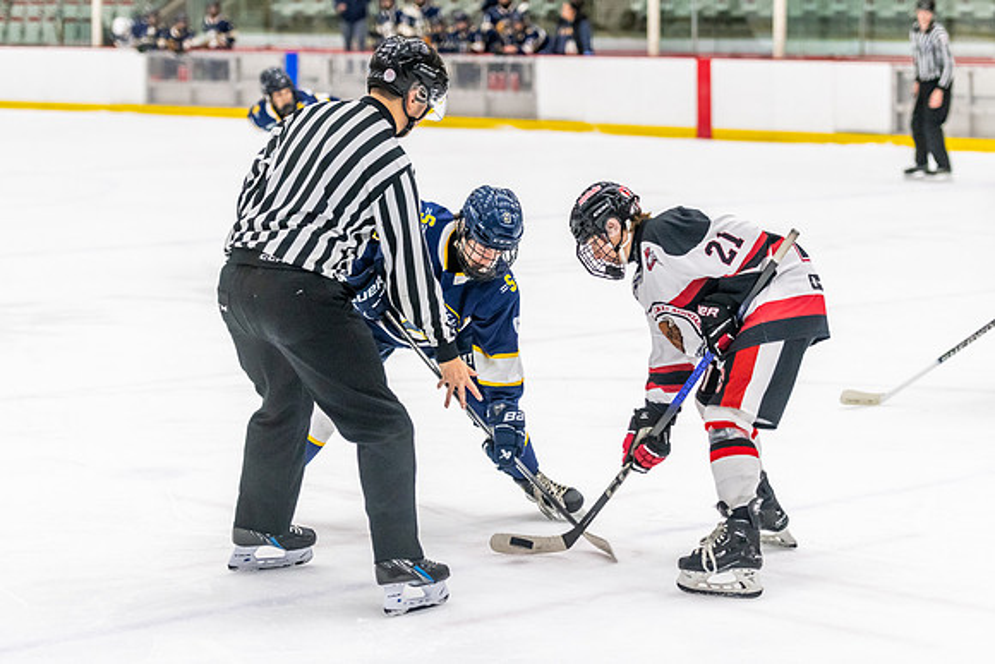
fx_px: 3020
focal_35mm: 109
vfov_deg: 12.5
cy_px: 311
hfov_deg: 18.7
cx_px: 560
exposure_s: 1/640
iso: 3200
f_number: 2.8
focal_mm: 95
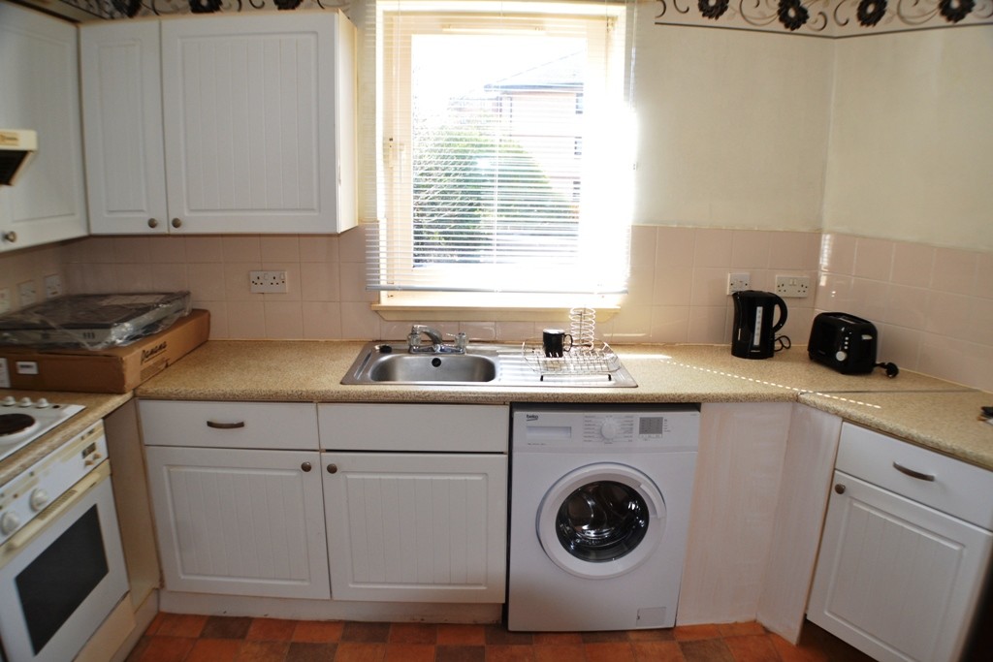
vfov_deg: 43.6
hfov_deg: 61.9
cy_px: 331
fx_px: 828
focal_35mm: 30
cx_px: 496
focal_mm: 20
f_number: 4
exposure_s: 1/125
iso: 320
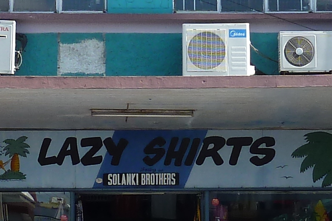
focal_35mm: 171
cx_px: 162
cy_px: 52
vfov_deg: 8.0
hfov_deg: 12.0
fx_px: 1577
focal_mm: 5.3
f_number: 4
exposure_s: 1/250
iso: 80
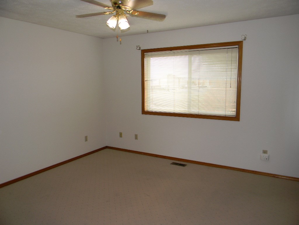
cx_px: 150
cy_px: 112
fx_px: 242
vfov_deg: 49.7
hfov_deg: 63.4
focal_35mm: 28
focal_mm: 5
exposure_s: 1/30
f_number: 3.5
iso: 80
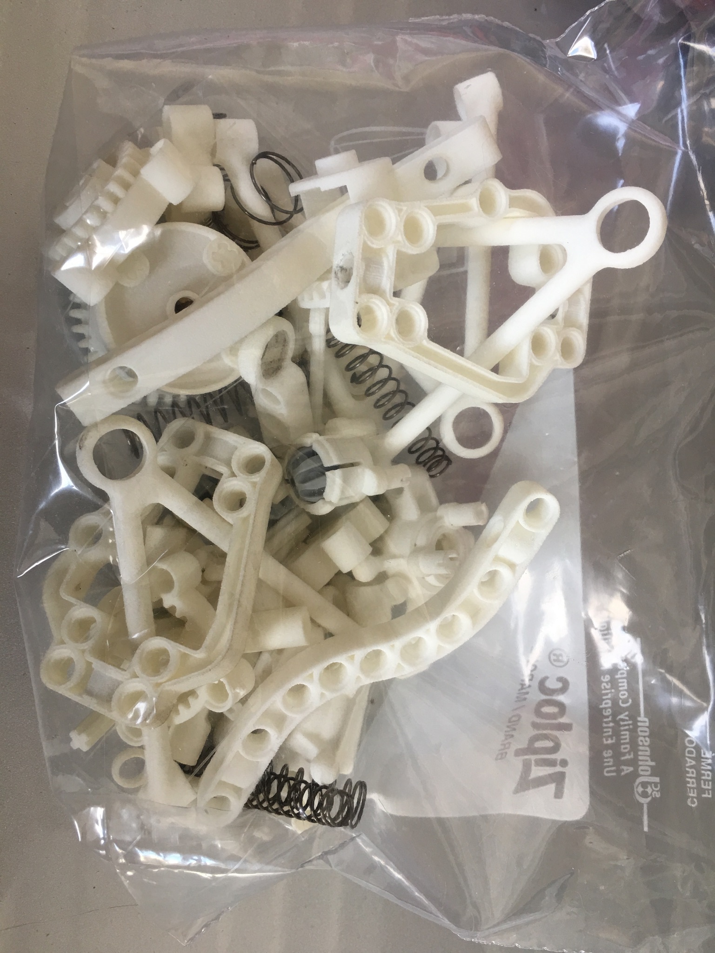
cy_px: 476
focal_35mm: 29
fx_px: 799
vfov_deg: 61.7
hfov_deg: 48.2
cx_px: 358
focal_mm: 4.15
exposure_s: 1/40
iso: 25
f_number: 2.2
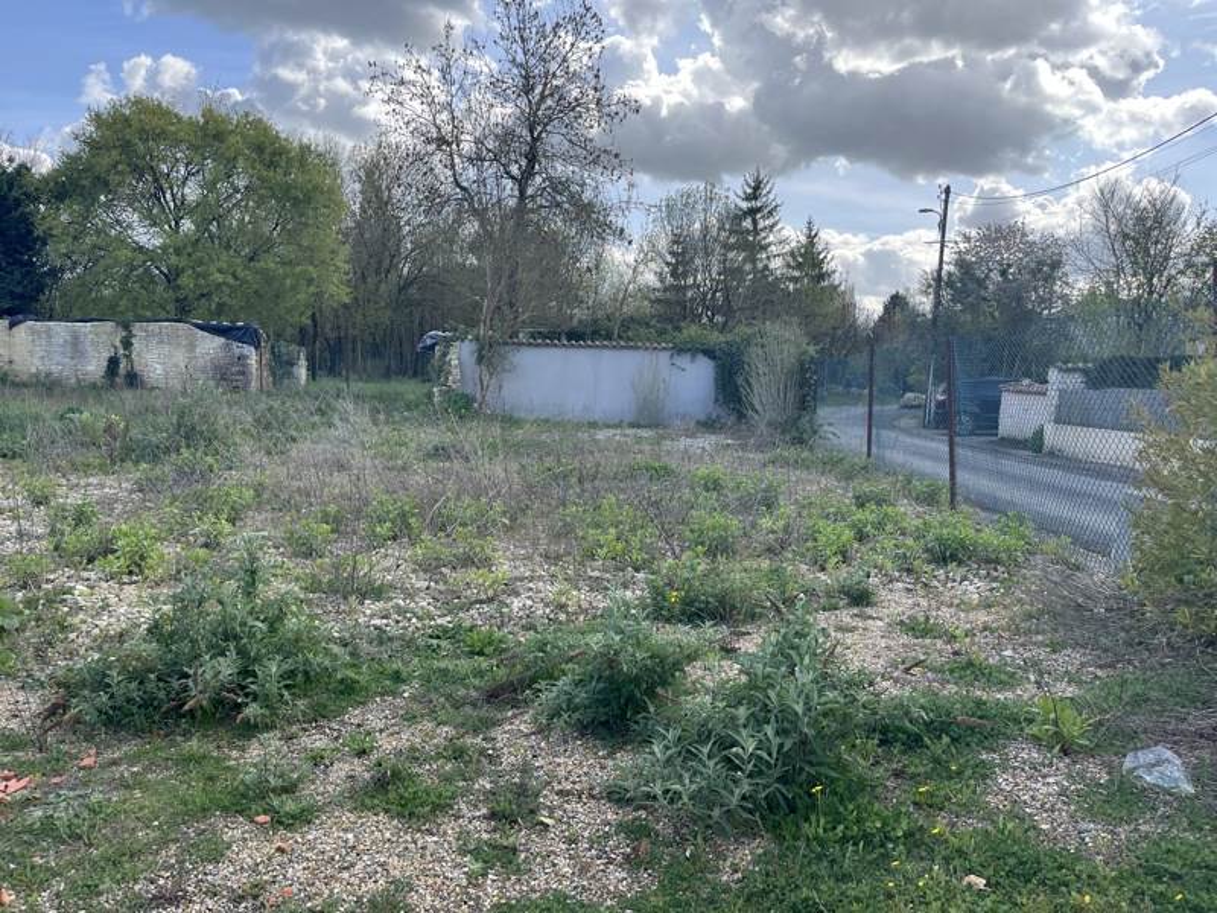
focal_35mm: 26
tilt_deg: -6.3
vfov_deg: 53.1
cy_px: 456
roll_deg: -1.7
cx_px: 608
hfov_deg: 67.3
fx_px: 914
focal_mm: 5.1
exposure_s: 1/1294
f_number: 1.6
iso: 50
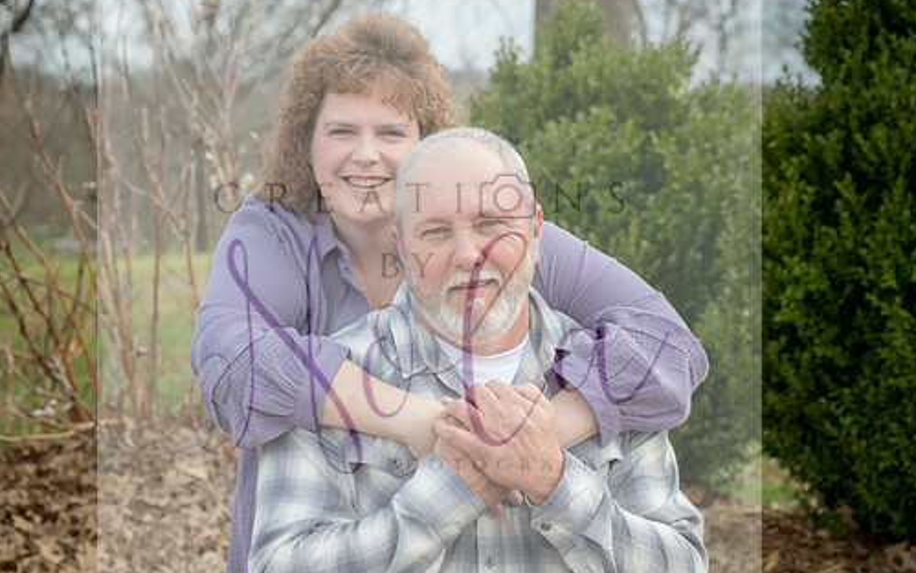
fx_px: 2547
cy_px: 302
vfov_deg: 12.8
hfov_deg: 20.4
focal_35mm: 102
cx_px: 430
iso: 400
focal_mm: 86
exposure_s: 1/500
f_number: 7.1
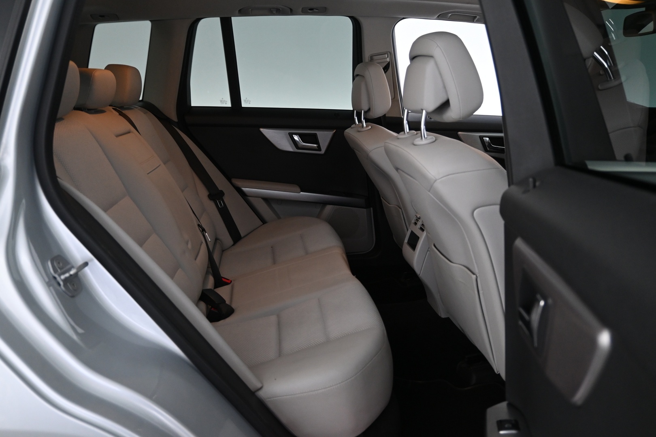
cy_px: 218
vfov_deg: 44.6
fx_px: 533
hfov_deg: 63.2
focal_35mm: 29
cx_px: 328
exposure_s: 1/30
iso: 1100
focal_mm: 19.5
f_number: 3.8
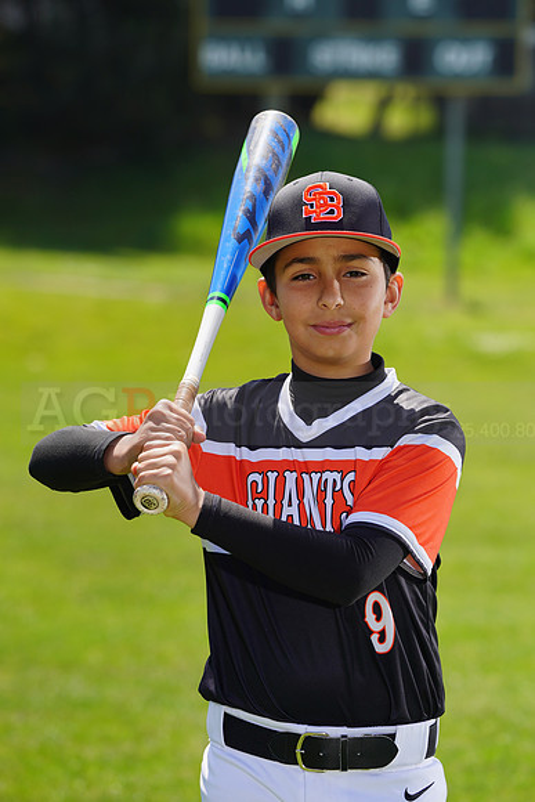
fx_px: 5035
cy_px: 401
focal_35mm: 226
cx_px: 268
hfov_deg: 6.1
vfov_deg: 9.1
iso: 100
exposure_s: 1/250
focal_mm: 226
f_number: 8
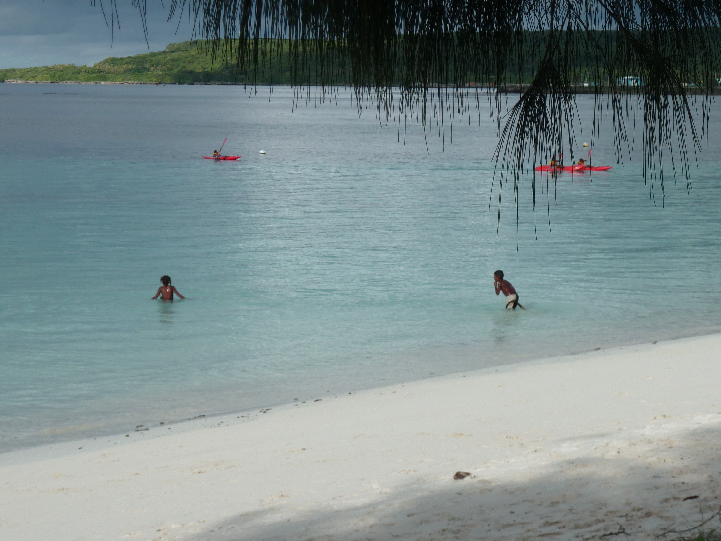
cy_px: 237
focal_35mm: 128
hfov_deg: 15.4
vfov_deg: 11.6
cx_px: 381
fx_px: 2666
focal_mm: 15.8
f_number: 4.3
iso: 80
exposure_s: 1/640
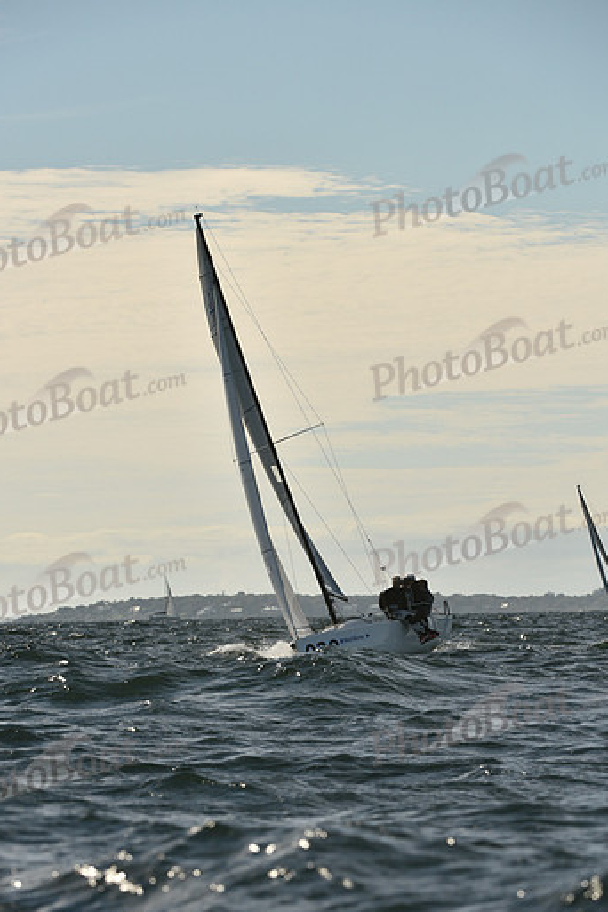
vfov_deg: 9.1
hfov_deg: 6.1
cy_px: 473
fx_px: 5725
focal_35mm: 226
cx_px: 278
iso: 250
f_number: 6.3
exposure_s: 1/2000
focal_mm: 200
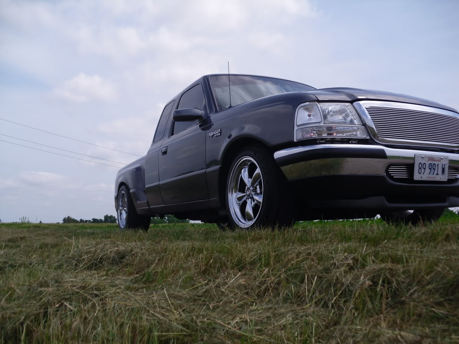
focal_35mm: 36
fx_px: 477
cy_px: 172
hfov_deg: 51.4
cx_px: 230
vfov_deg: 39.7
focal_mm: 6.3
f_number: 7.8
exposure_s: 1/250
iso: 80
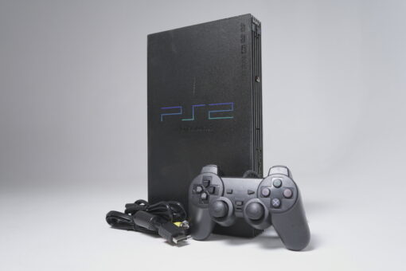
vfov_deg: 43.6
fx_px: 338
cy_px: 136
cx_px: 203
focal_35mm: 30
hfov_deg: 61.9
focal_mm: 30
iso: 125
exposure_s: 1/5
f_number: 4.5
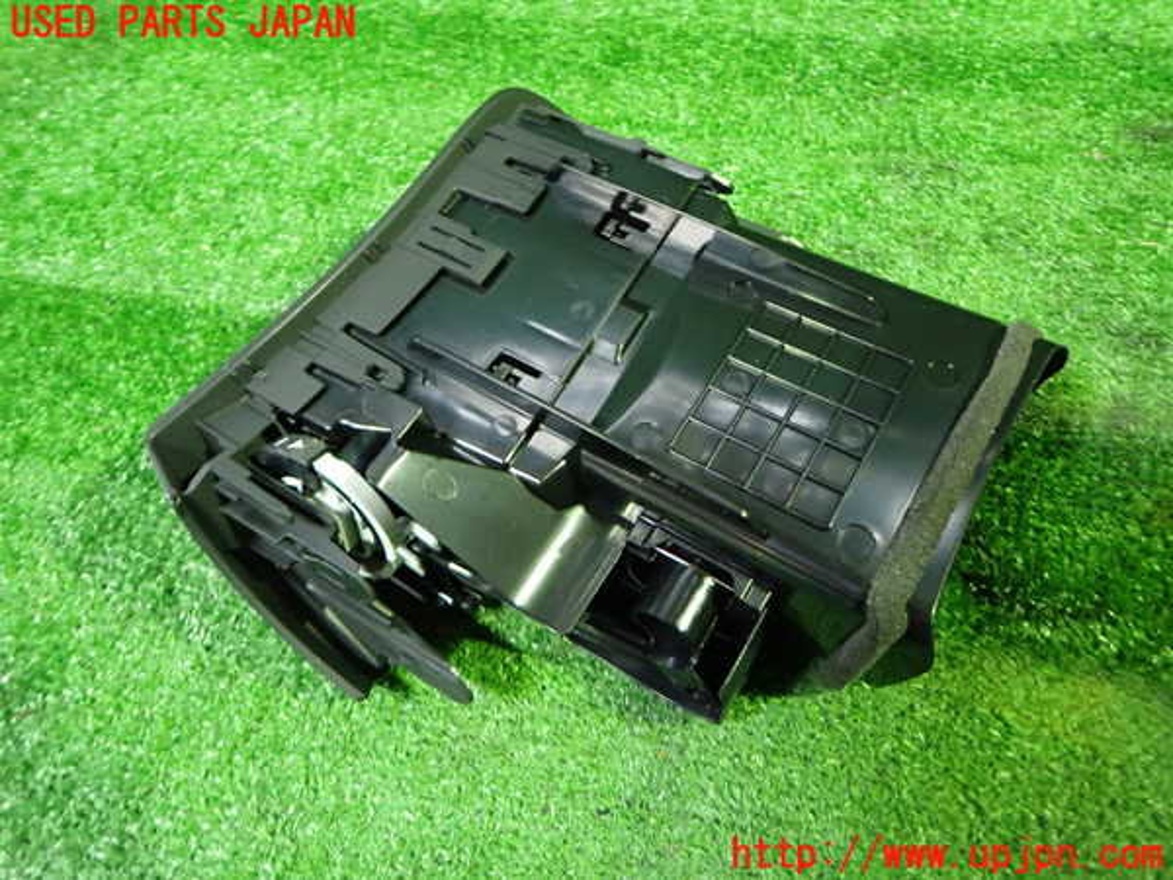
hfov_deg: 69.4
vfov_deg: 54.9
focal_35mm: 25
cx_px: 586
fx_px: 847
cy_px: 440
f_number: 2
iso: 640
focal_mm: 4.5
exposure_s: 1/30
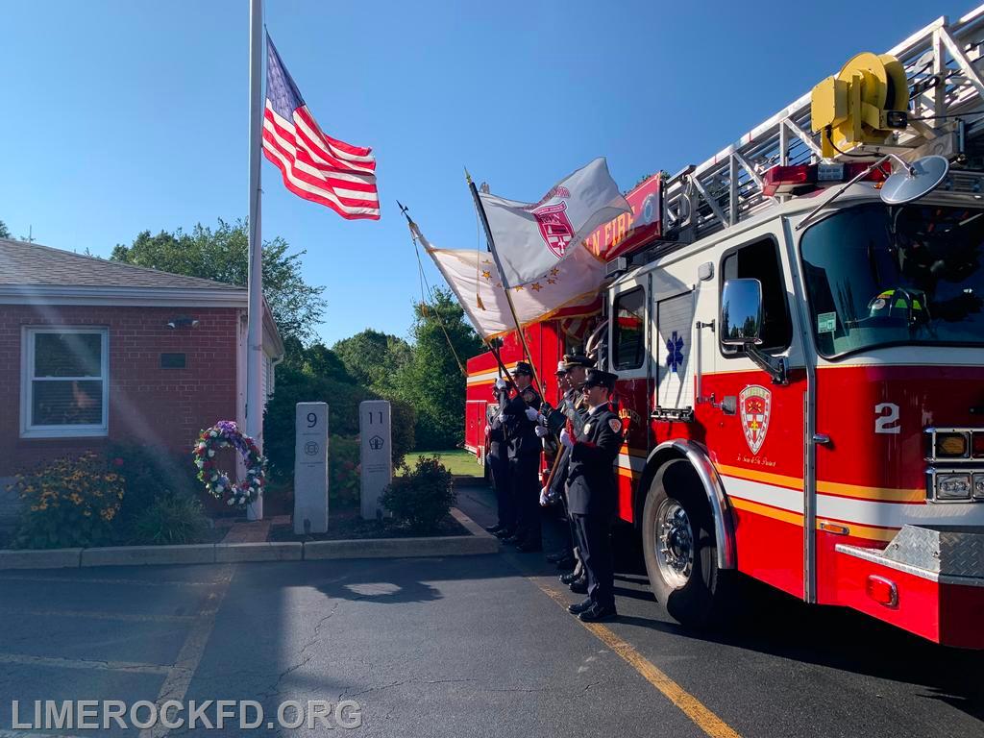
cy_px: 369
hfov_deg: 67.3
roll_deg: +0.8
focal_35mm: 26
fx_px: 739
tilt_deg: +1.3
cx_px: 492
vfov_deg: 53.1
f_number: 1.8
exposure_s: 1/2114
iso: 25
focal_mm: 4.25
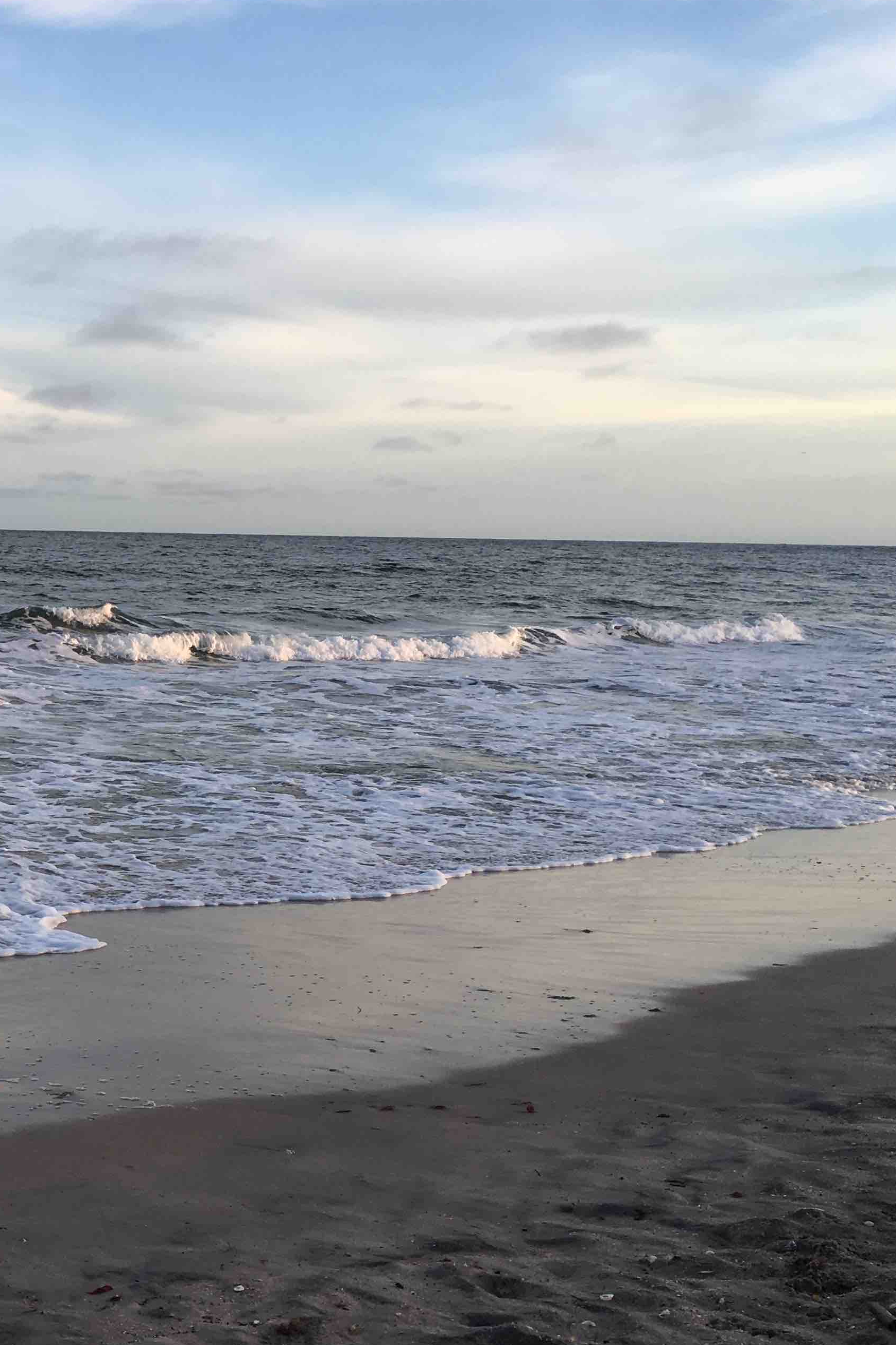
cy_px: 685
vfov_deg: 41.1
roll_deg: -1.1
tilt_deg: -3.8
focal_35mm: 48
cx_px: -107
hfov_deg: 25.8
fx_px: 1792
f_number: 2.2
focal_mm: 4.15
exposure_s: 1/319
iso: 25
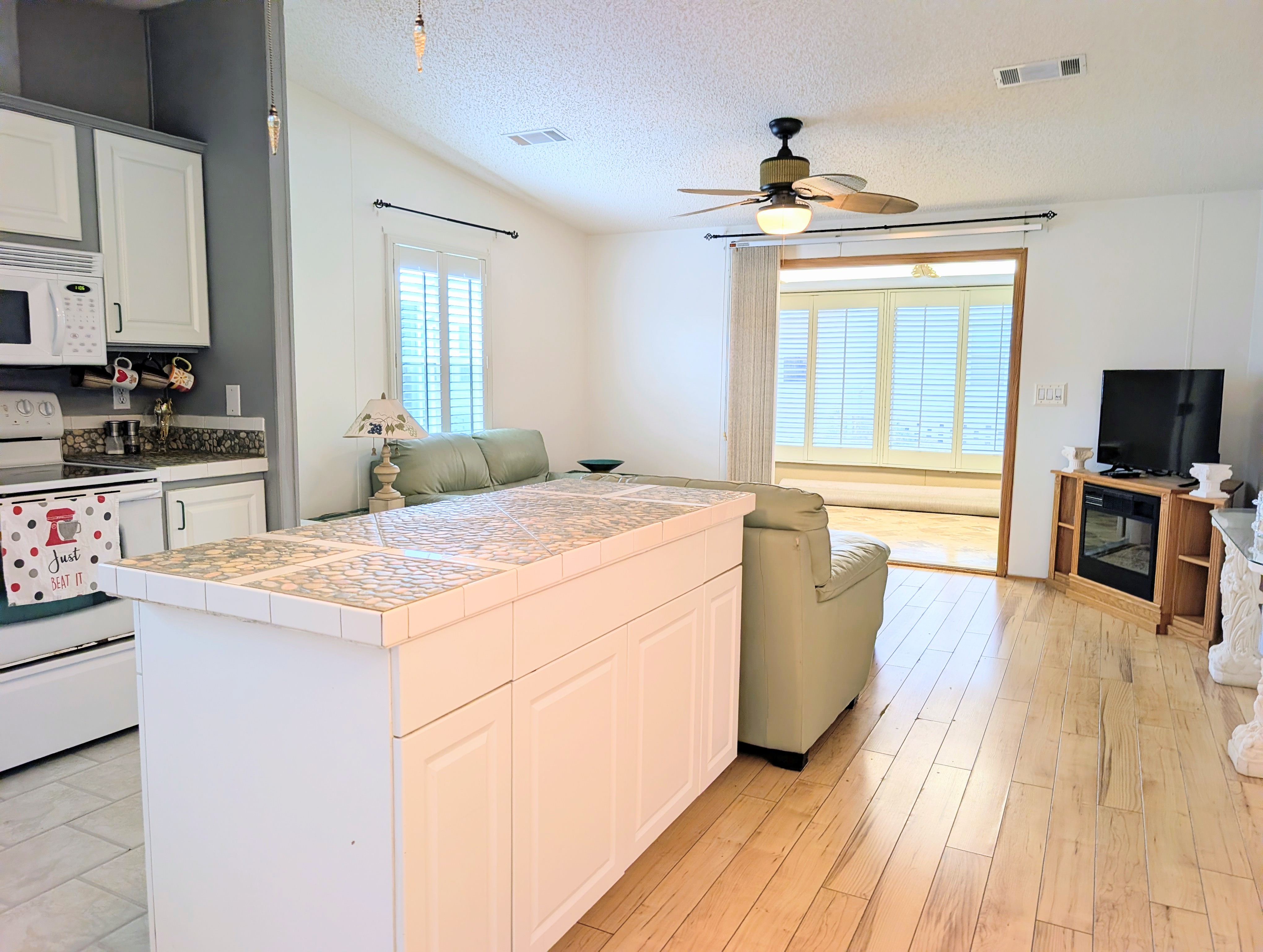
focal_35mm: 24
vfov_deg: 56.9
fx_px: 877
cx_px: 632
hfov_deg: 71.5
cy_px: 476
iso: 43
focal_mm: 6.9
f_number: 1.68
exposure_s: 1/120
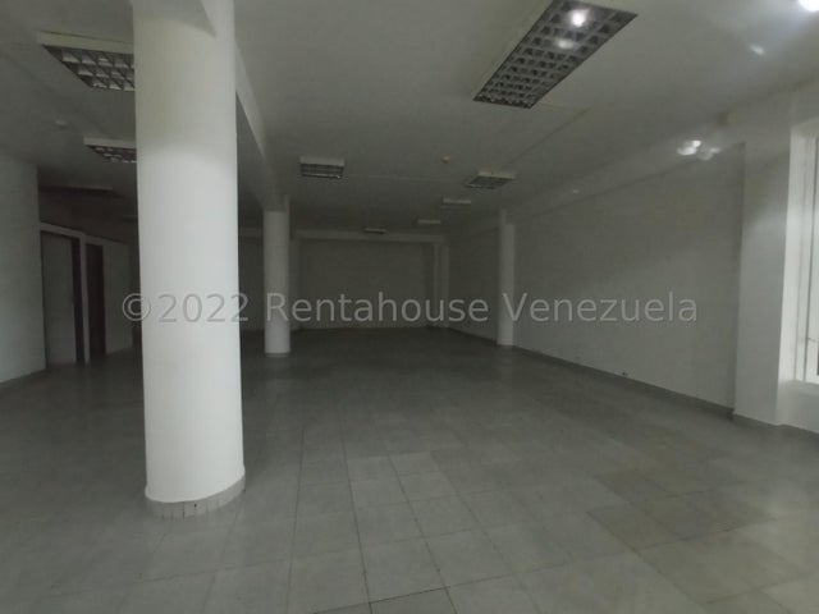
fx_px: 355
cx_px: 410
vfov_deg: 81.7
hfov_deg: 98.2
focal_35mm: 15
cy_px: 307
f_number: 2.2
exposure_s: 1/16.7
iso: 1658
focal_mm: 1.65
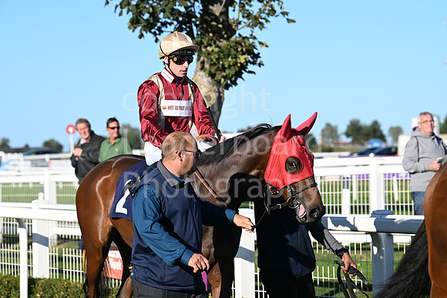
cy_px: 149
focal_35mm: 145
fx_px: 1801
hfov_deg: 14.2
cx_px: 224
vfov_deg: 9.5
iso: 400
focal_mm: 145
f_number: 5.6
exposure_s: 1/2000
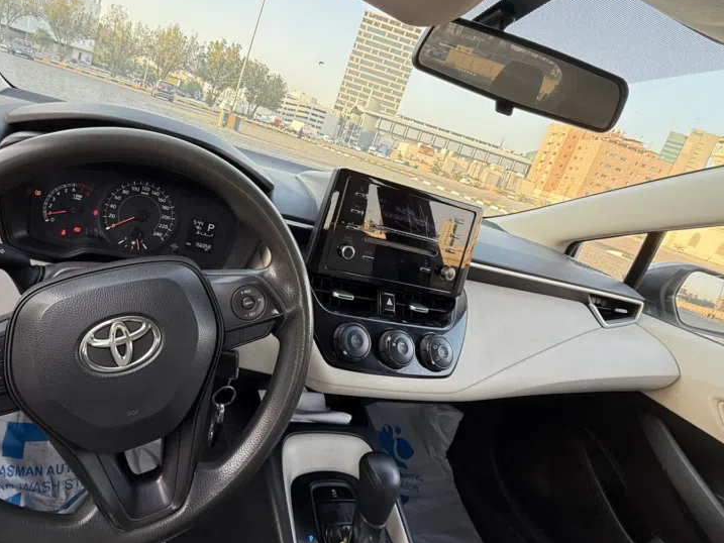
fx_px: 418
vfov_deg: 65.3
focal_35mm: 20
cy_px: 214
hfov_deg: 80.2
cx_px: 272
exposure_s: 1/99
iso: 80
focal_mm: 2.22
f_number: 2.2
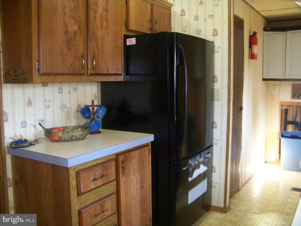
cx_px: 150
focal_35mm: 36
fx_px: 313
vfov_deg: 39.7
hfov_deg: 51.4
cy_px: 113
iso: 200
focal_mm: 5.85
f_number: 2.8
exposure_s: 1/30
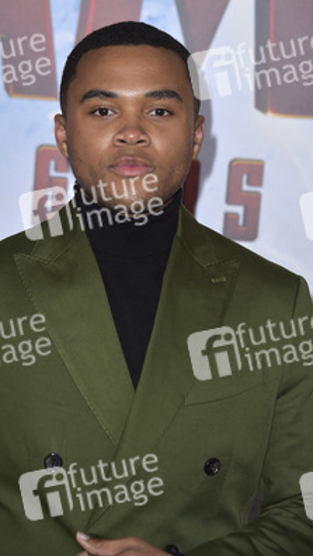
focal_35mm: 169
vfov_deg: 12.7
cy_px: 277
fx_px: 2496
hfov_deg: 7.2
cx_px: 133
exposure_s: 1/250
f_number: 6.3
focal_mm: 160
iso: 320
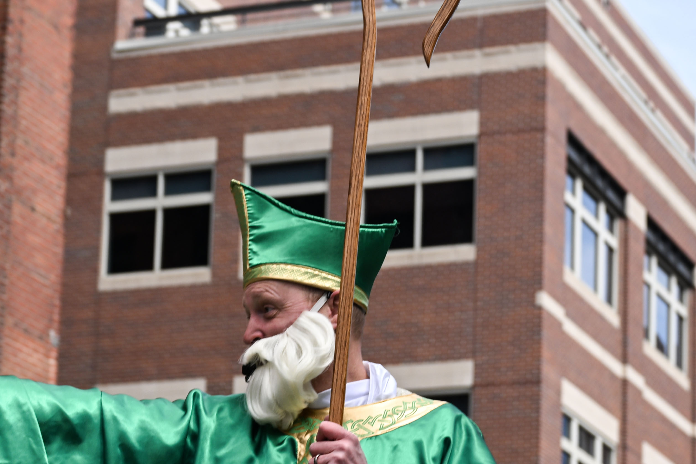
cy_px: 463
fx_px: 2668
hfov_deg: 14.9
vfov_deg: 9.9
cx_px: 343
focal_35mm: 138
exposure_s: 1/500
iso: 64
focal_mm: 42
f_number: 4
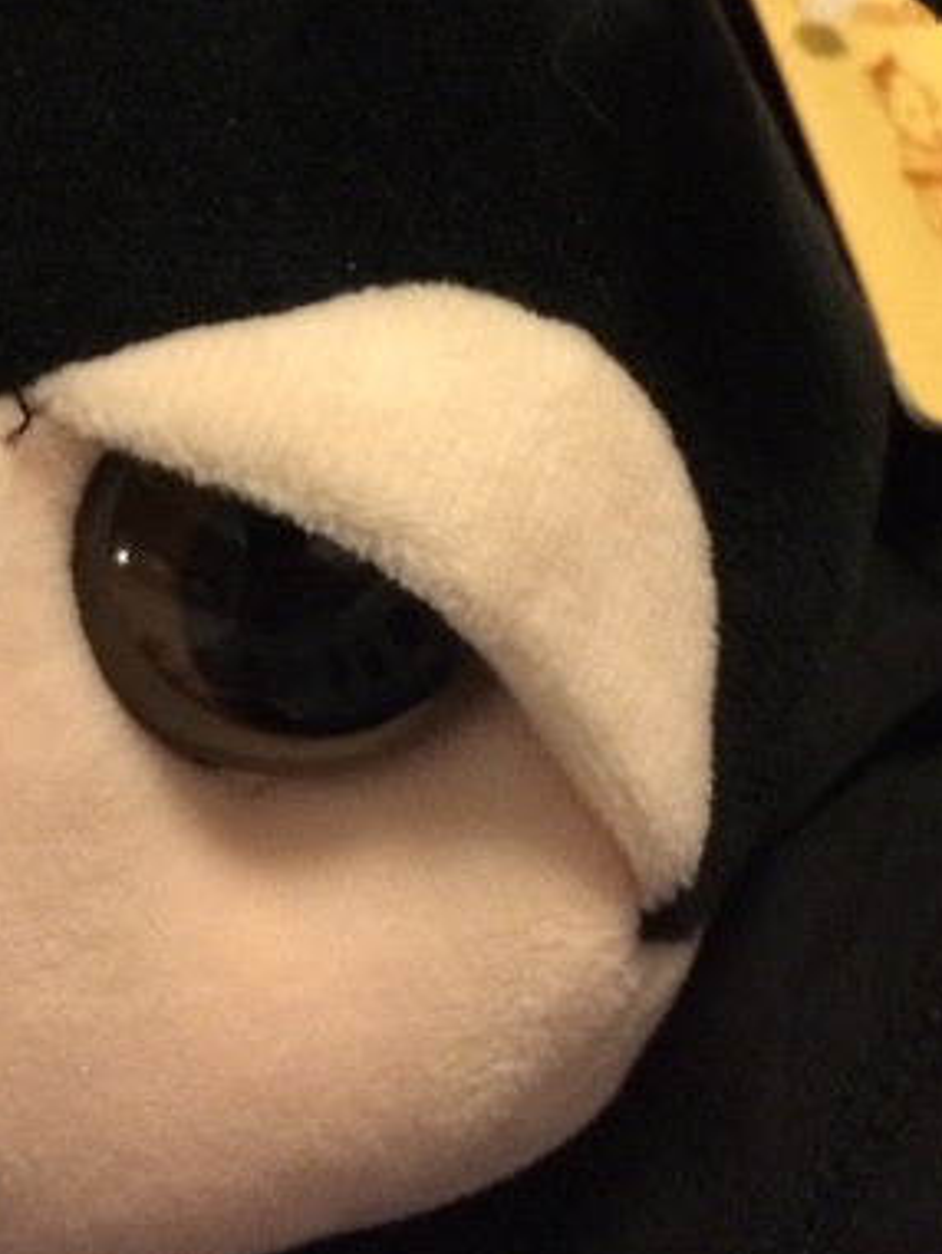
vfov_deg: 28.9
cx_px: 277
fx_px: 2357
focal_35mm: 65
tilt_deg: -51.9
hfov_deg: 22.5
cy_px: 179
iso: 400
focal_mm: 4.15
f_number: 2.2
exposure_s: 1/15
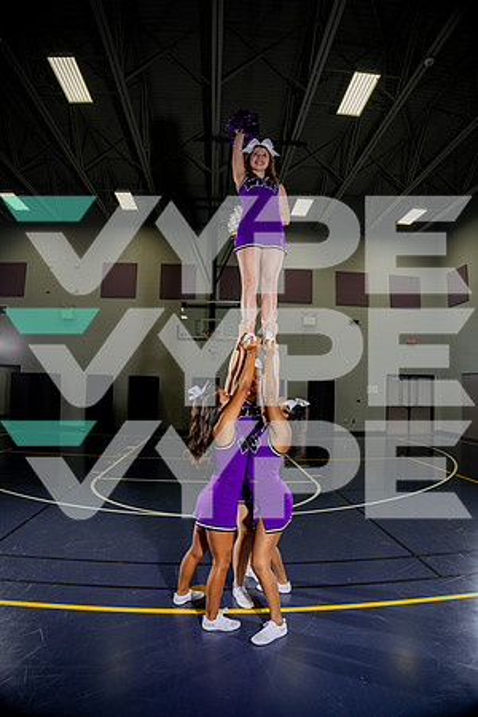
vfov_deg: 84.0
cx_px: 239
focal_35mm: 20
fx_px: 398
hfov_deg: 61.9
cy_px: 358
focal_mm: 20
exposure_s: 1/250
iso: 250
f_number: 4
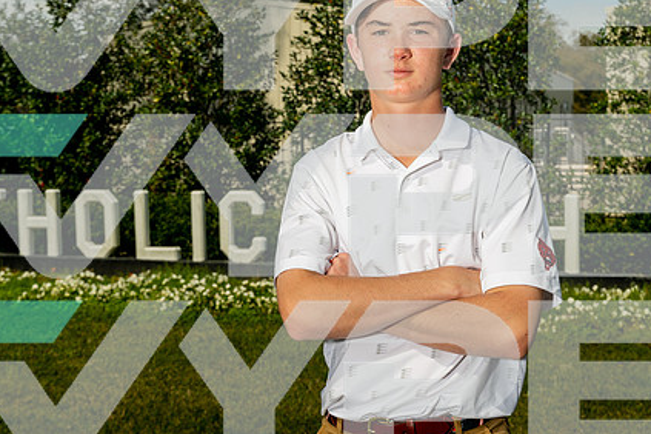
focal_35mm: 59
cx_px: 319
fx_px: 1067
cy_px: 196
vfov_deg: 23.0
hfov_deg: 33.9
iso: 100
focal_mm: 43
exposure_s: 1/250
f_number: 8
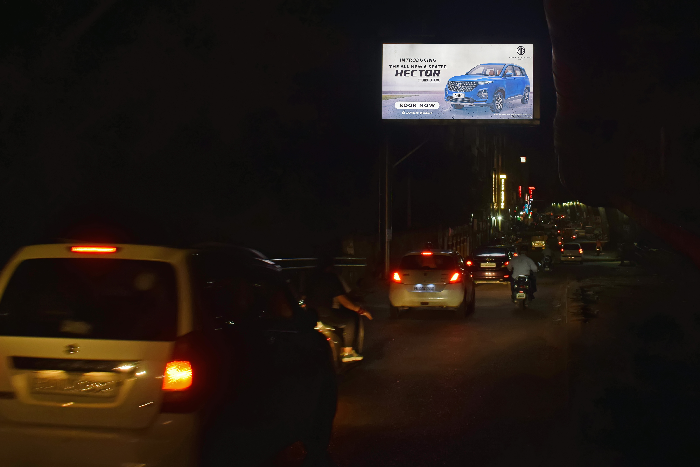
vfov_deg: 40.0
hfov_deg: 57.2
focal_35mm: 33
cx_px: 350
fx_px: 642
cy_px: 234
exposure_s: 1/60
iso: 500
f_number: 5.6
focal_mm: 22
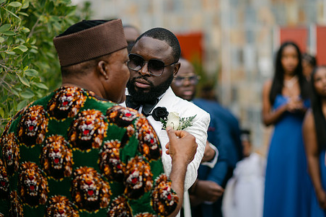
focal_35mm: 109
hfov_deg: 18.8
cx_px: 153
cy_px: 79
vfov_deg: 12.5
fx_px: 987
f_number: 2
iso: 100
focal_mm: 85
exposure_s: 1/1600
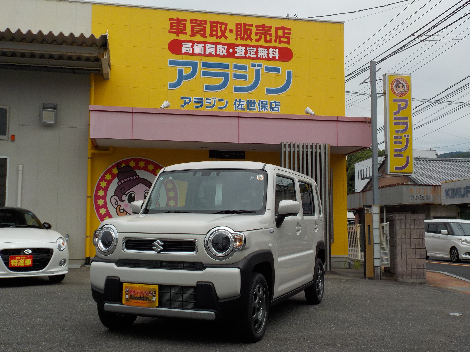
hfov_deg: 49.0
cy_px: 176
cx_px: 235
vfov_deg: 37.7
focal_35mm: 38
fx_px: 516
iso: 125
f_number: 3.7
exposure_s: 1/1250
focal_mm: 5.2
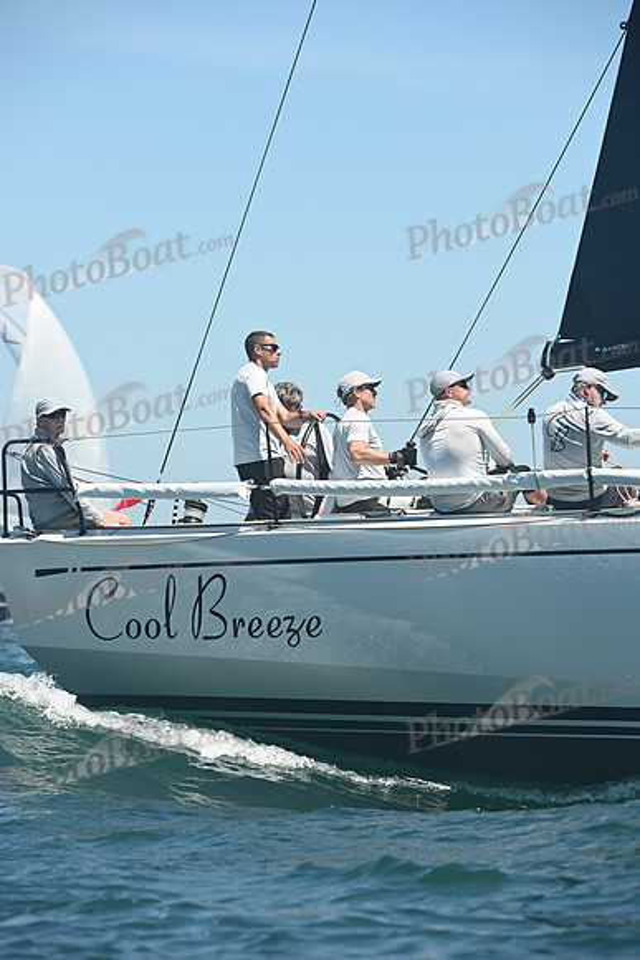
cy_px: 480
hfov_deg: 8.3
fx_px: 4397
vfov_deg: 12.4
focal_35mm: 165
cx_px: 320
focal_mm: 165
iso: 320
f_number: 6.3
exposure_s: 1/1000
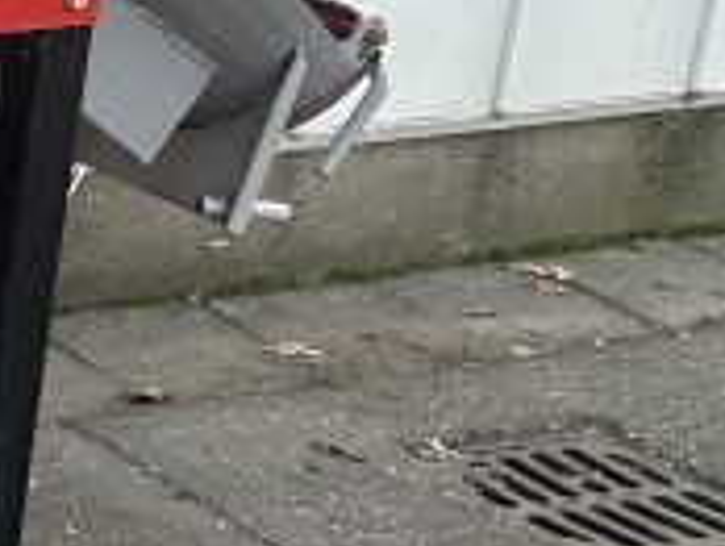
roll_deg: -1.8
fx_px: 2957
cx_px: -1138
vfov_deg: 10.5
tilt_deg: -19.3
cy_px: 229
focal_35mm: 141
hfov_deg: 11.2
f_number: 1.78
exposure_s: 1/324
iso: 80
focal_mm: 6.86
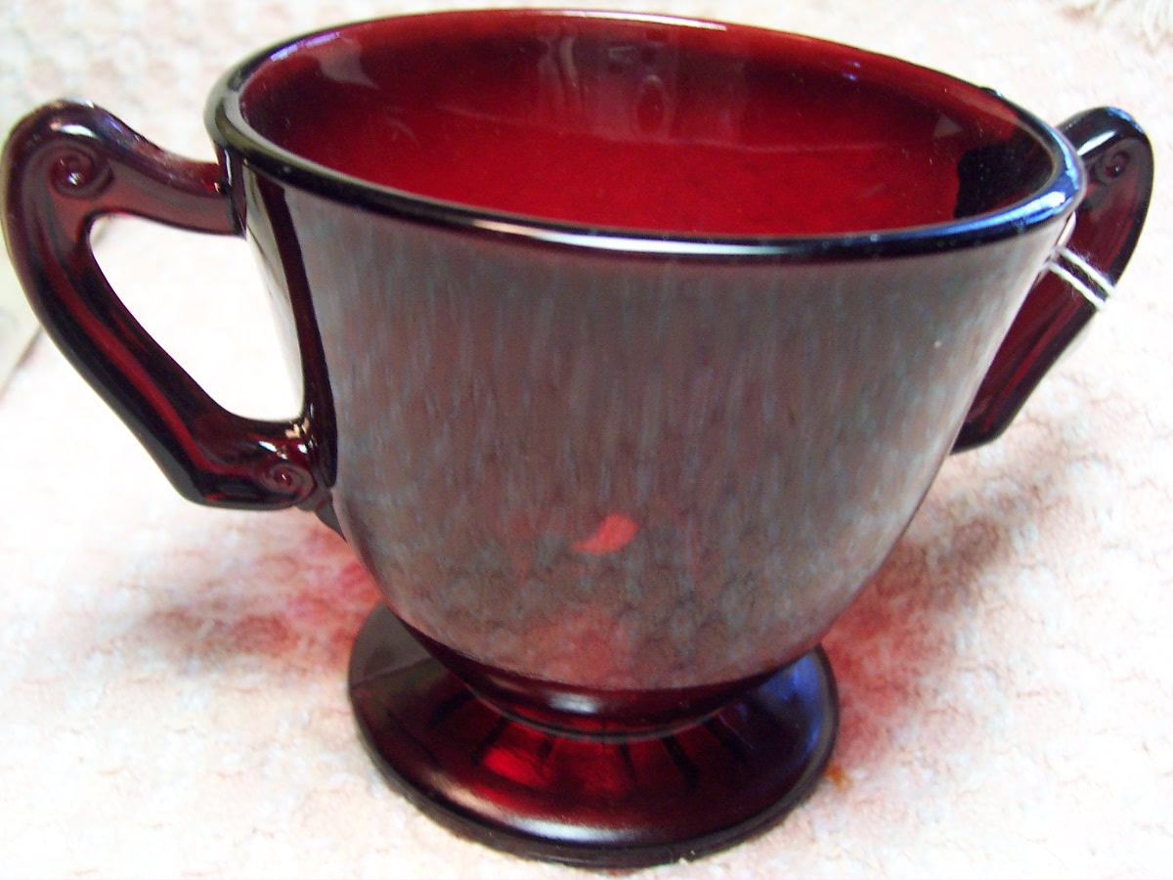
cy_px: 440
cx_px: 586
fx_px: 1254
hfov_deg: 50.1
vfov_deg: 38.7
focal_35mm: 37
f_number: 2.8
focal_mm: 5.6
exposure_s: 1/30
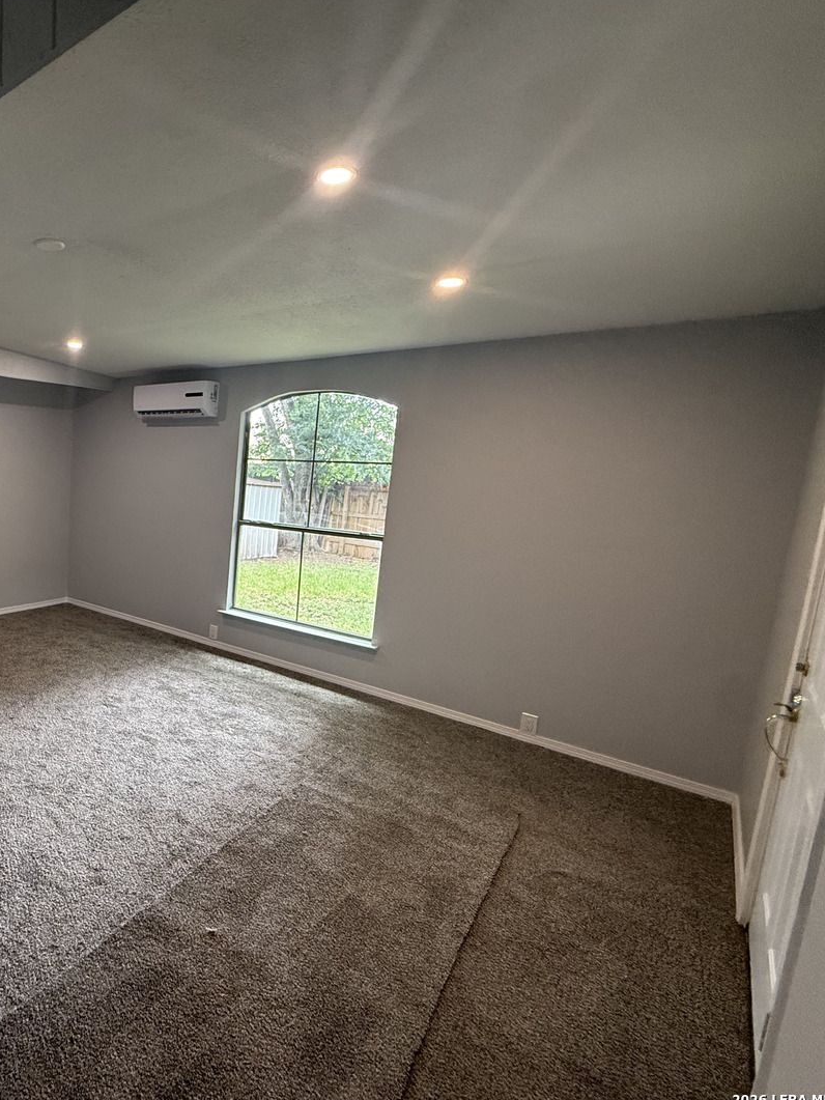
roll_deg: -2.0
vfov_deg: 84.7
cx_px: 95
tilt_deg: -6.7
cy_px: 548
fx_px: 604
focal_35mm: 19
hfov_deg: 59.4
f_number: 2.2
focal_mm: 2.22
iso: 250
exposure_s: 1/120
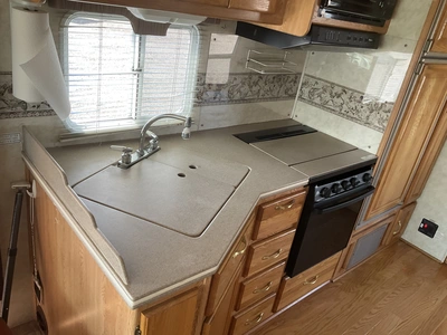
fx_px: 374
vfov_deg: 48.2
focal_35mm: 29
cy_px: 168
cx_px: 224
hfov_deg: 61.7
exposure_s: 1/122
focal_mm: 3
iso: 64
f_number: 1.8
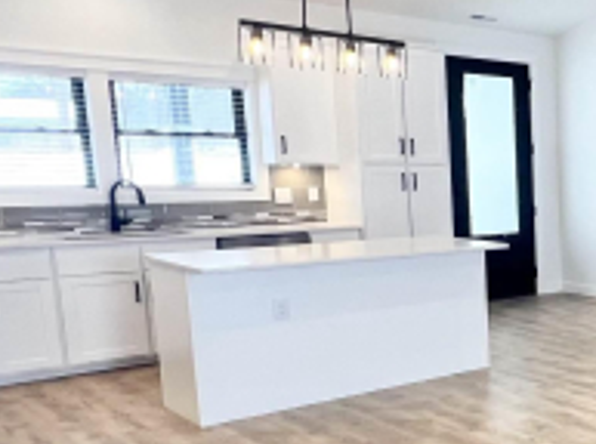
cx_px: 814
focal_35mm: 45
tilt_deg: -8.0
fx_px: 773
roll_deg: -0.5
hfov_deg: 30.7
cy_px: 271
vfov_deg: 32.0
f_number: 1.8
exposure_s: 1/120
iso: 80
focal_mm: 1.57
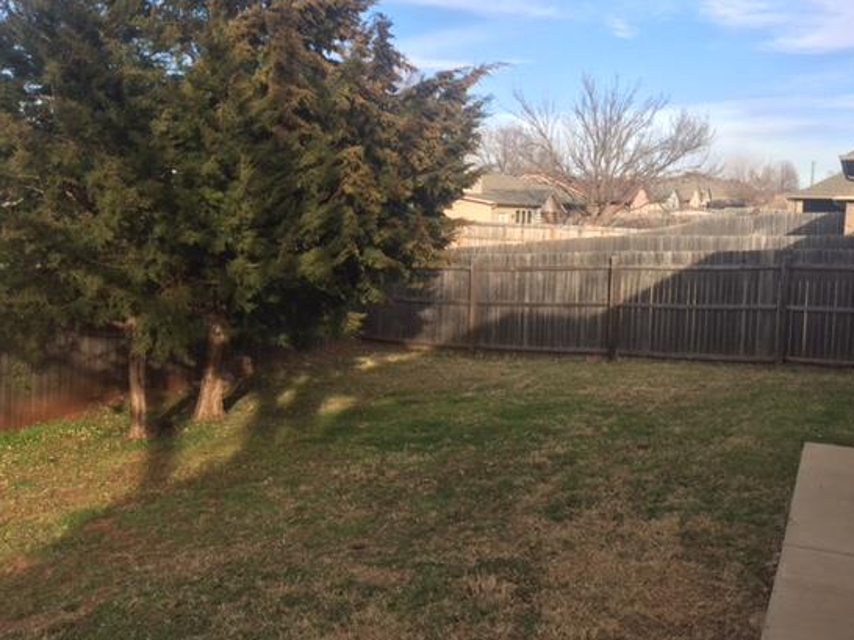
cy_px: 288
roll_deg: -2.5
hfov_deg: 53.8
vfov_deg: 41.7
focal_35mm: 34
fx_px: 838
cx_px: 374
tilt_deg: -3.6
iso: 32
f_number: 2.2
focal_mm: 4.15
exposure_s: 1/775
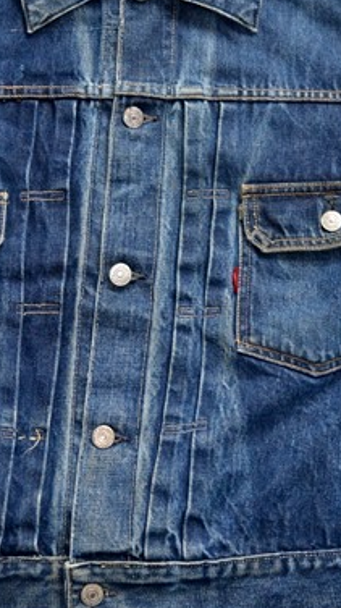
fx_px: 1401
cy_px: 232
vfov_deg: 24.4
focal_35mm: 87
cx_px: 176
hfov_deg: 13.9
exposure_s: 1/80
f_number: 4.2
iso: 400
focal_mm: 26
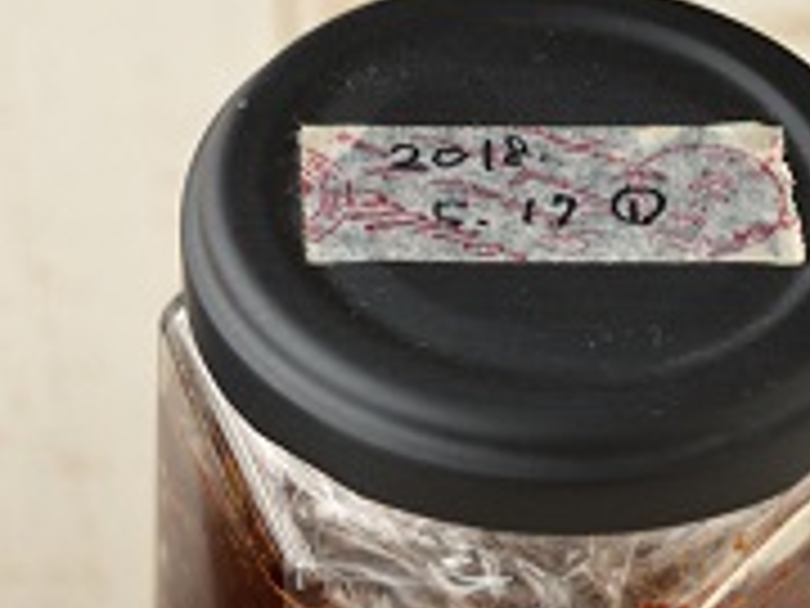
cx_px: -58
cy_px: 563
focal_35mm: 192
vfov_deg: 7.7
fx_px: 4493
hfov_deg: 10.2
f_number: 5
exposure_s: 1/40
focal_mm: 40
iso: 200
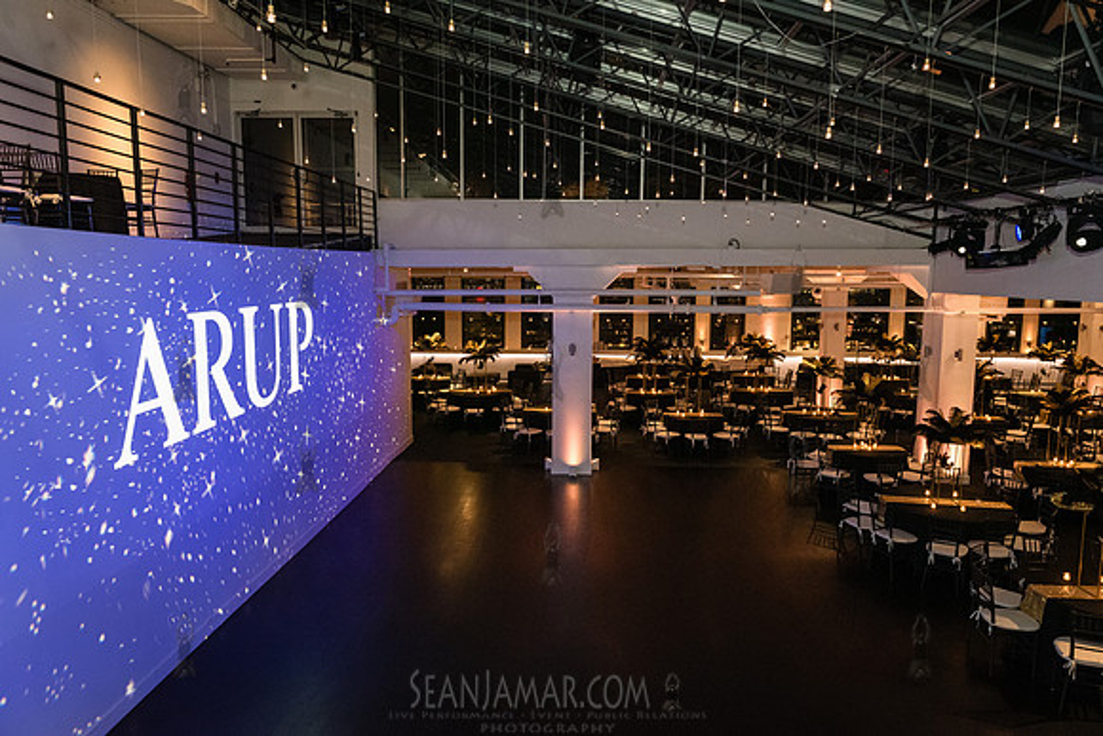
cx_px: 552
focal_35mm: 25
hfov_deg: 72.1
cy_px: 368
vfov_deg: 51.8
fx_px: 757
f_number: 3.5
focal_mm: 24
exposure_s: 1/160
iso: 8000
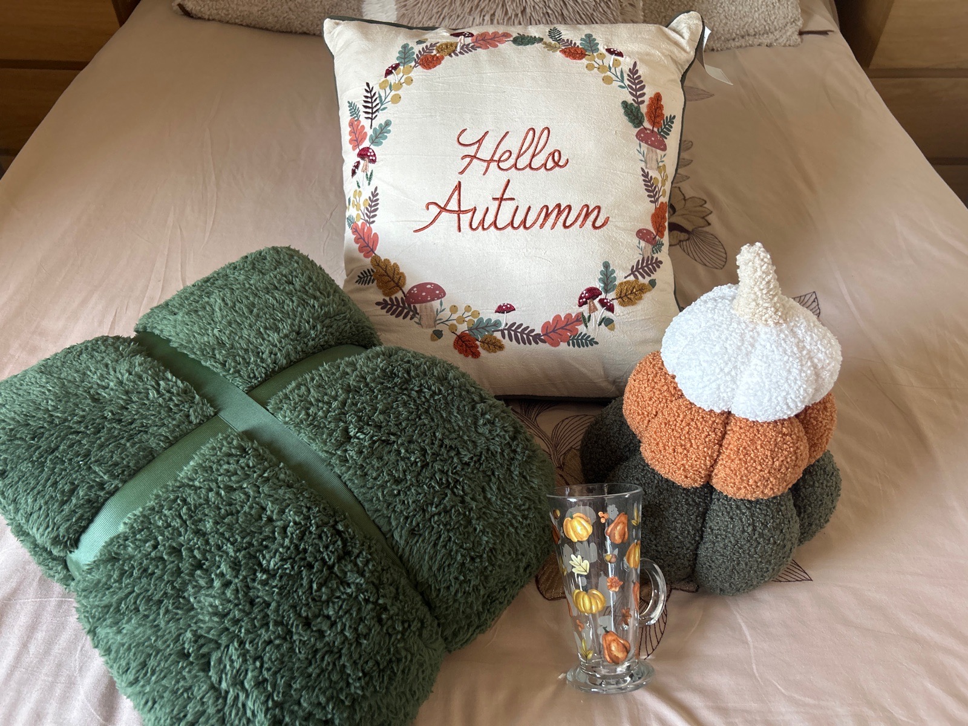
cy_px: 363
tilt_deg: -47.2
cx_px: 484
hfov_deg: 67.3
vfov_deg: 53.1
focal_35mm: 26
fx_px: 727
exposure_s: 1/60
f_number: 1.5
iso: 160
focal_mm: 5.7
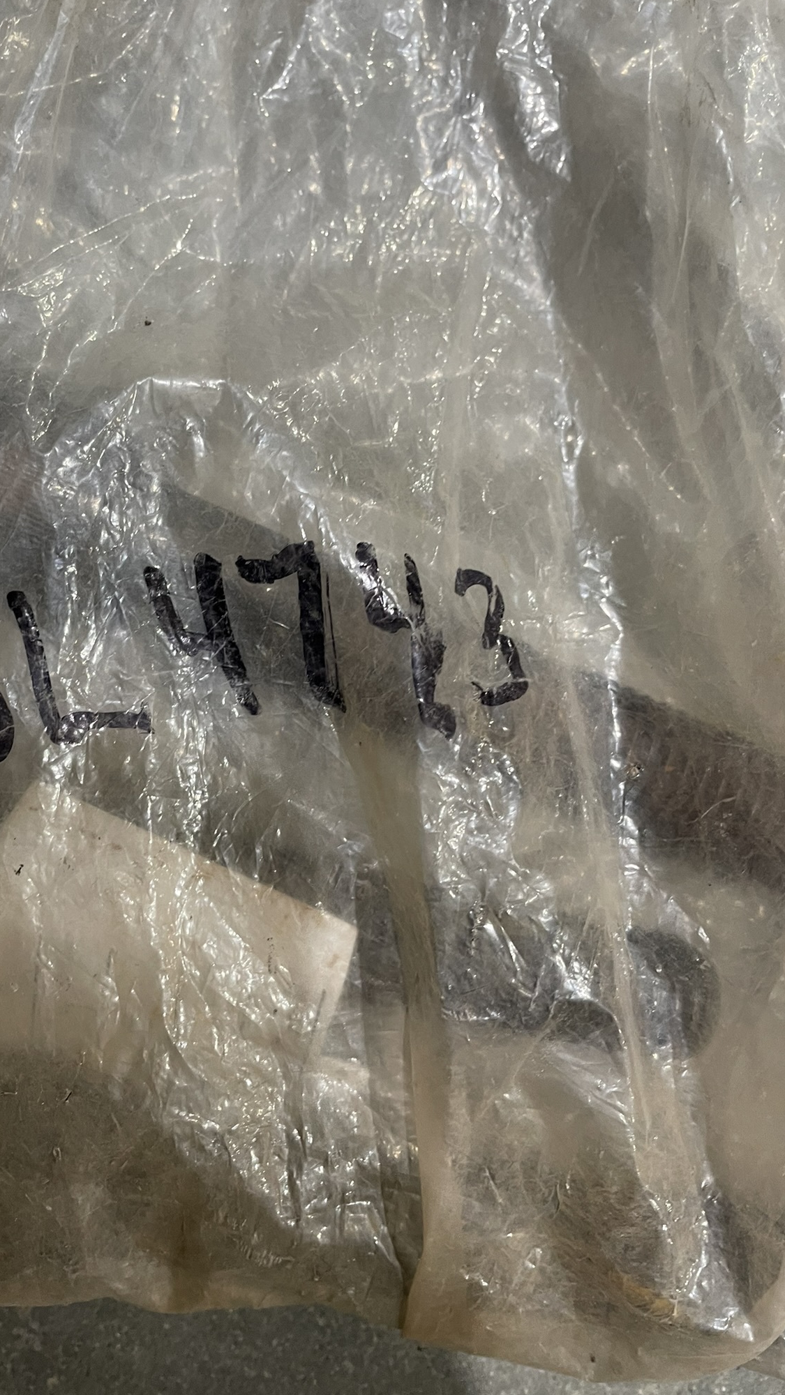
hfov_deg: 39.9
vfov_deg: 66.1
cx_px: 287
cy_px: 687
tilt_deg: -87.8
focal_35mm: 29
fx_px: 1073
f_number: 1.6
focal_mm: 4.2
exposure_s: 1/60
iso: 200
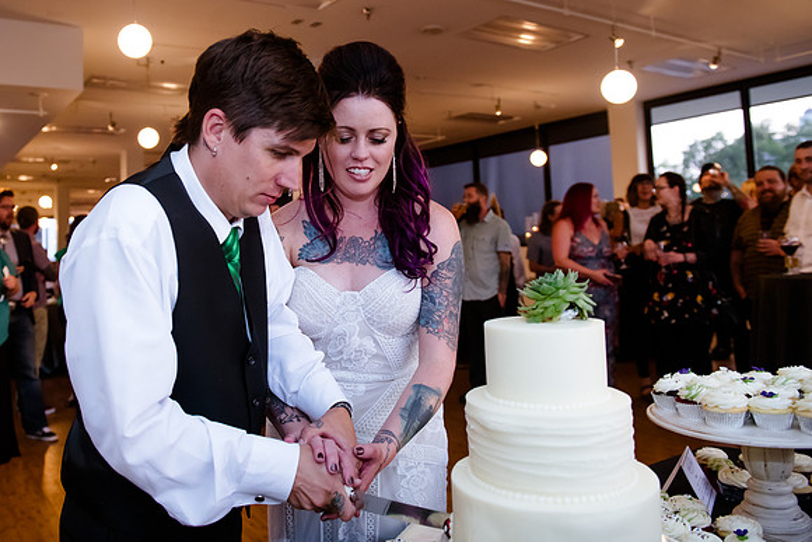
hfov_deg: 61.1
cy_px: 202
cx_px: 312
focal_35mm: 30
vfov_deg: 43.2
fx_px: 678
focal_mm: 24
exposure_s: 1/250
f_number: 3.5
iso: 3200
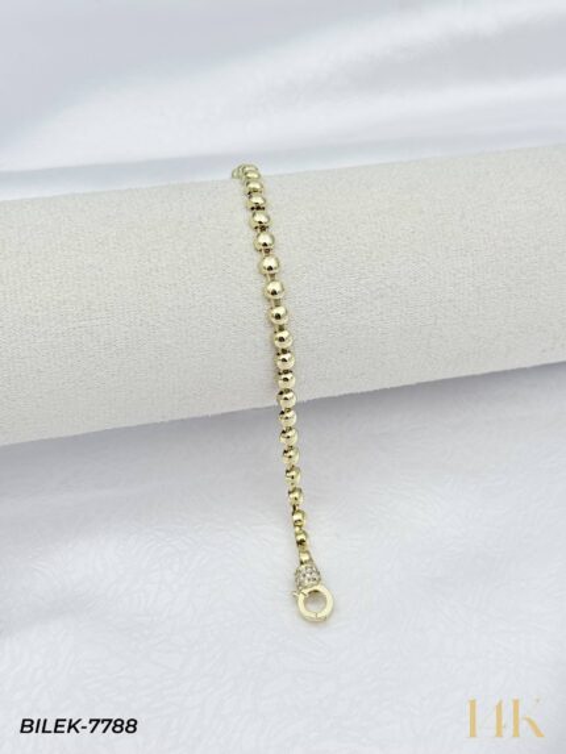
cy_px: 377
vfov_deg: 39.6
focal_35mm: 48
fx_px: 1046
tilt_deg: -51.2
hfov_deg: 30.3
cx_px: 283
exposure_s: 1/1883
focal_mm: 6.76
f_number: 1.78
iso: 100
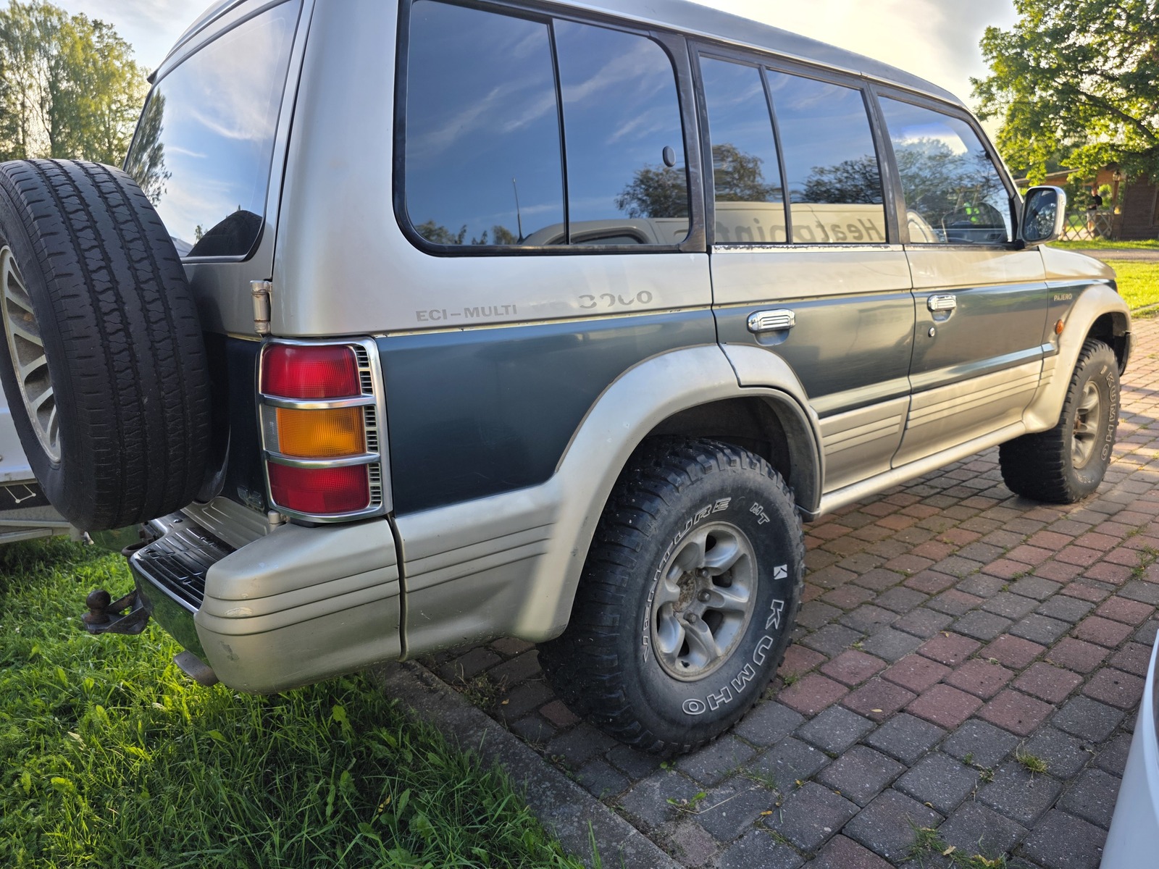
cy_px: 434
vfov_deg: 58.9
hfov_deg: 73.9
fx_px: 770
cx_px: 580
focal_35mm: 23
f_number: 1.7
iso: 20
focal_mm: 6.3
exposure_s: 1/180
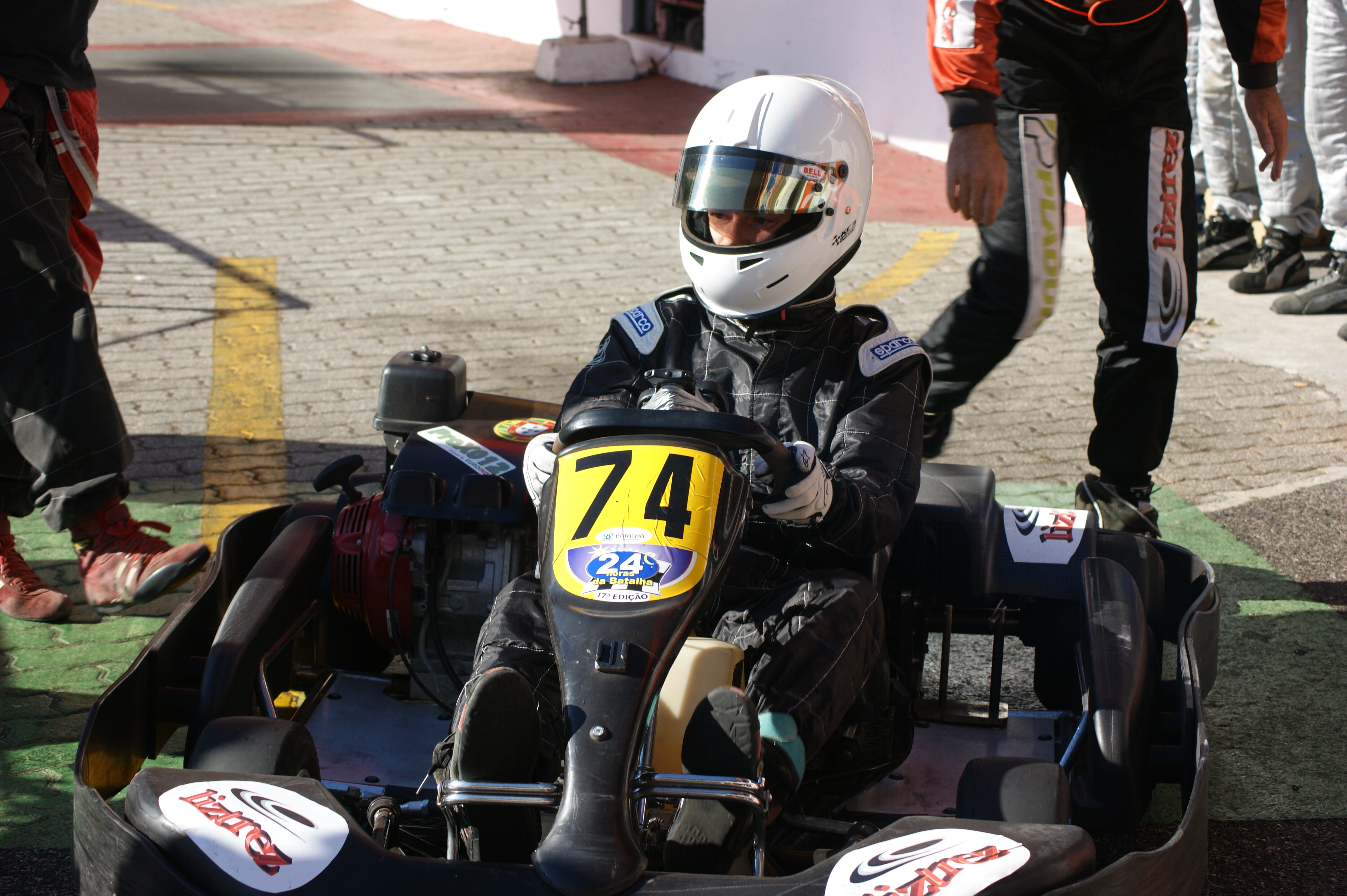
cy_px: 448
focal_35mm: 82
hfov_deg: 24.6
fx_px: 3085
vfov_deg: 16.5
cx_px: 674
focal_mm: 55
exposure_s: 1/250
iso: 100
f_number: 6.3
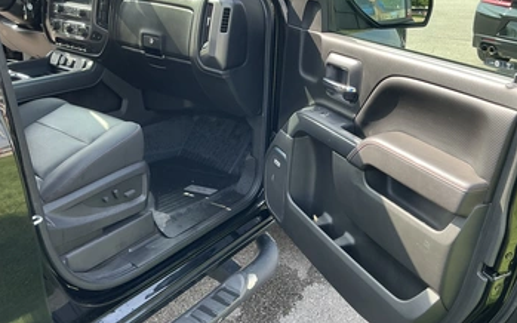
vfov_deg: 37.2
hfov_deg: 56.6
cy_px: 139
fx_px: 479
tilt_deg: -18.2
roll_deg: -3.5
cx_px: 281
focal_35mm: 34
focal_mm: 3
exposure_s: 1/123
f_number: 1.8
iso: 16
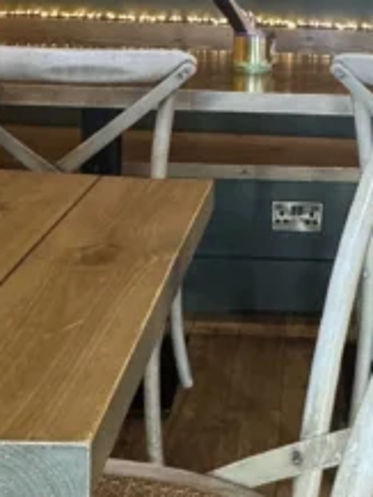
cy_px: 18
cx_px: 352
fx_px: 947
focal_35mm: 66
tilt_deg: -3.8
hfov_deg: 21.7
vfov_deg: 27.9
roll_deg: -2.1
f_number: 2.2
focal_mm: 2.22
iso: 800
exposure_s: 1/50
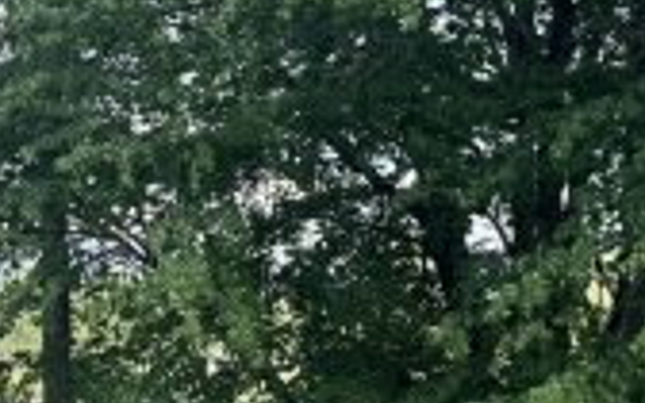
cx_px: 29
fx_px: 1775
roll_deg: +0.3
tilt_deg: +0.9
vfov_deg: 12.9
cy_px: 319
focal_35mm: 101
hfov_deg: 20.1
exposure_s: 1/1524
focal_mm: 6.76
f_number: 1.78
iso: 80
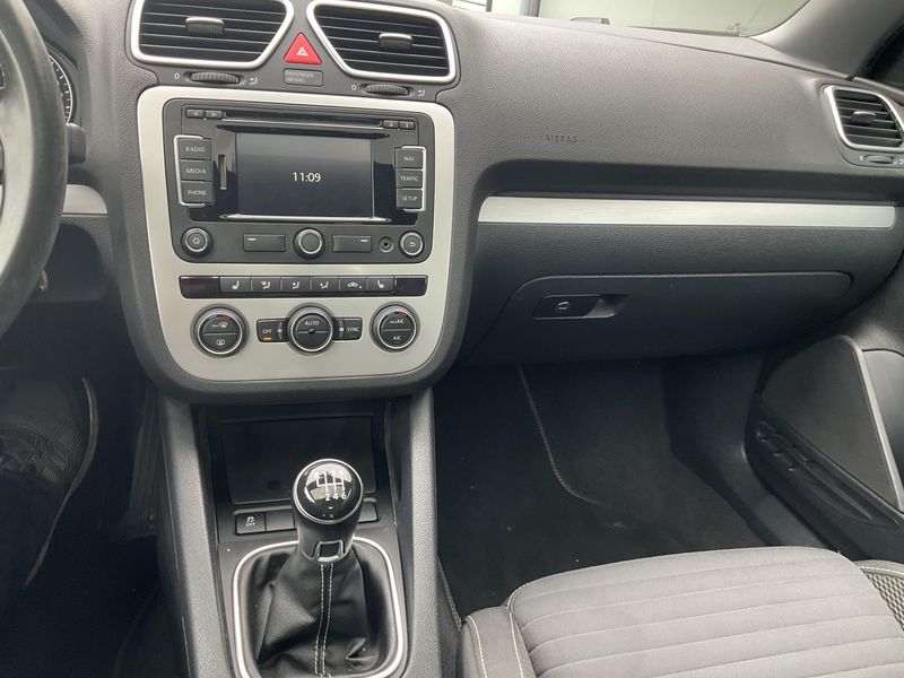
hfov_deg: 61.7
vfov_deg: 48.2
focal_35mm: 29
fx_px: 757
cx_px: 452
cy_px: 339
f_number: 1.8
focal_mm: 3
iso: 64
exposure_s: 1/113
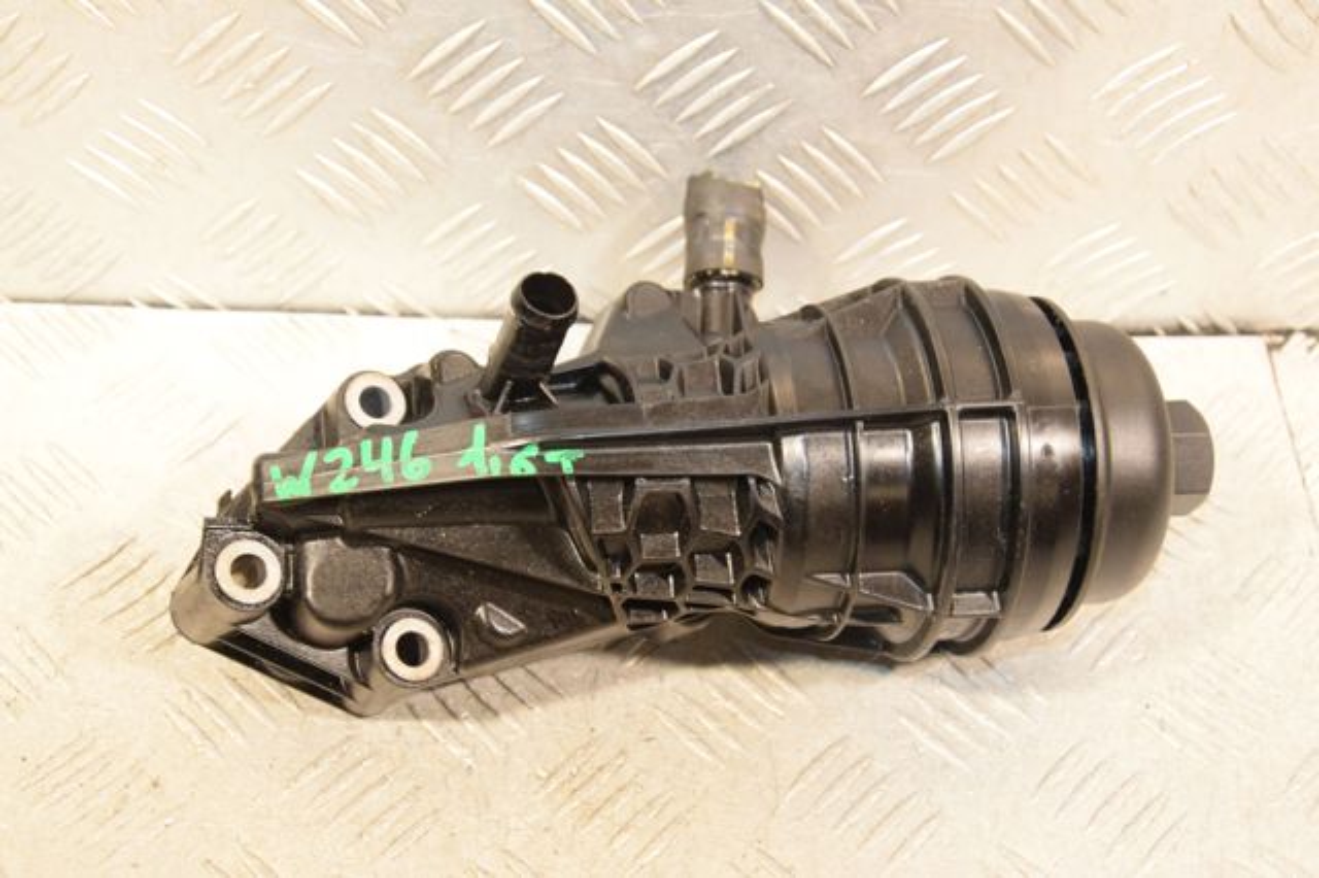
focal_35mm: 60
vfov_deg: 22.6
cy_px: 439
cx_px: 660
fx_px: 2197
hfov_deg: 33.4
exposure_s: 1/125
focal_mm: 40
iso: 1600
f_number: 5.6
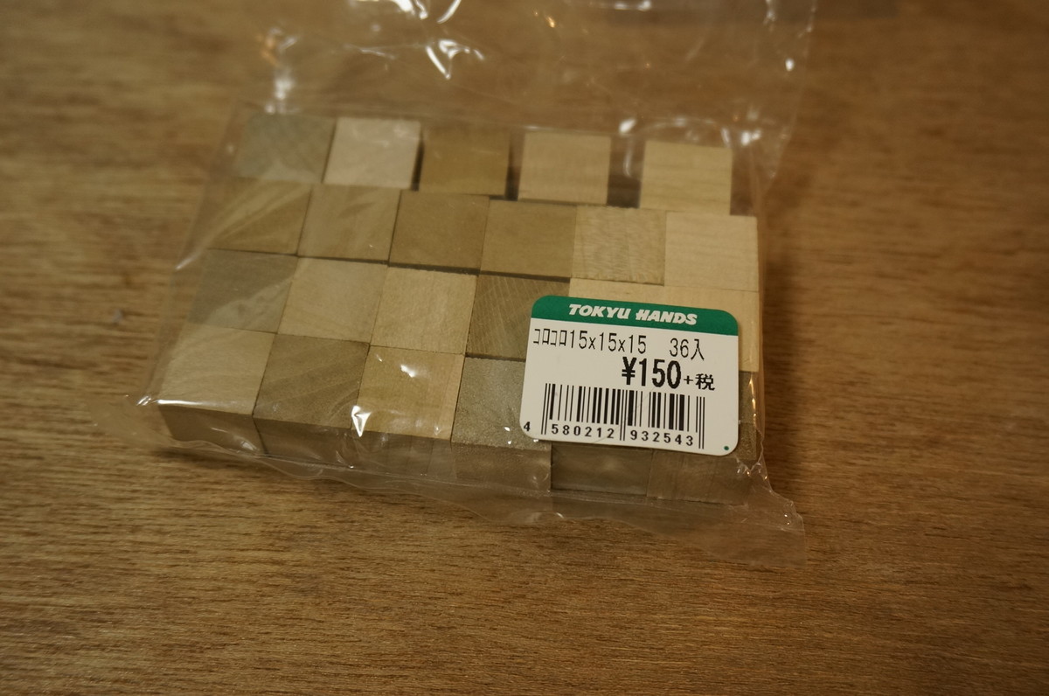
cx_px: 524
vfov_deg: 36.8
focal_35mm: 36
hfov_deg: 53.2
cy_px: 348
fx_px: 1047
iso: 640
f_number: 4.5
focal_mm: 24
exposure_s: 1/60
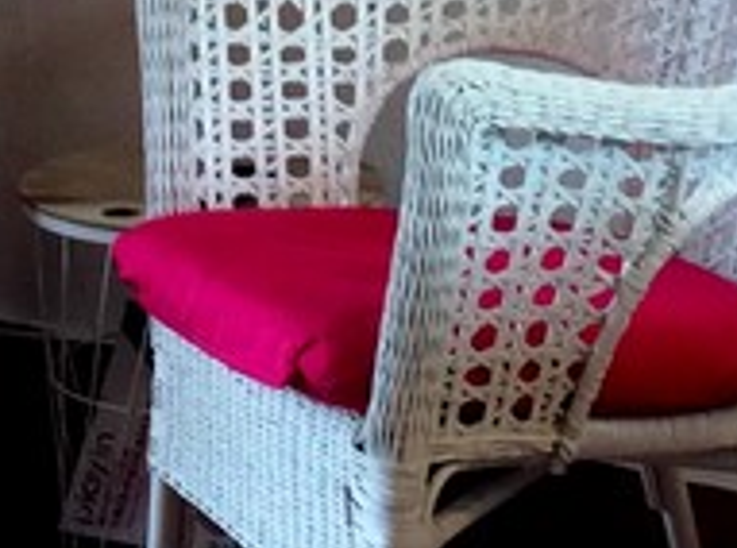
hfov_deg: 11.5
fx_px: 3651
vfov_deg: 8.3
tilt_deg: -4.0
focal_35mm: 172
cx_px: 428
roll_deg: +0.9
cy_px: -403
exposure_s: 1/25
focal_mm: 3.3
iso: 40
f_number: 2.4
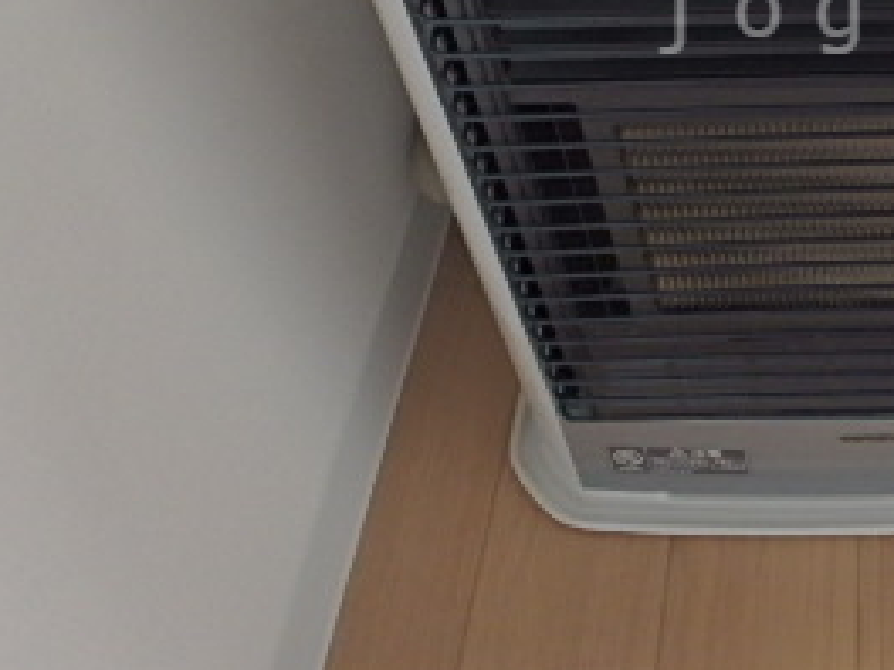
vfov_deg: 27.1
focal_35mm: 51
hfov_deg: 34.2
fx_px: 1317
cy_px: 14
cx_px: 891
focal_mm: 3.7
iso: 200
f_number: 3.5
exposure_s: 1/40
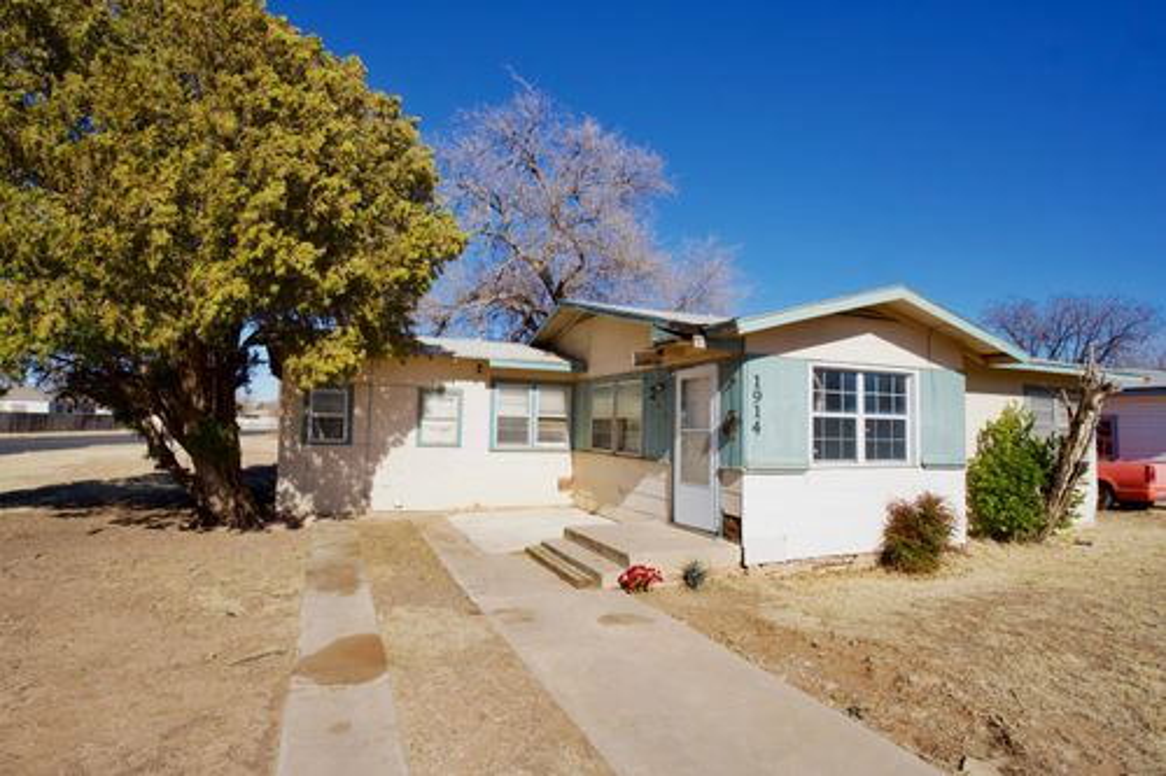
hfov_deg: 93.5
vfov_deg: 70.6
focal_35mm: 17
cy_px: 388
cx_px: 583
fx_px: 549
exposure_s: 1/500
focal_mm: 11.3
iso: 250
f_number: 8
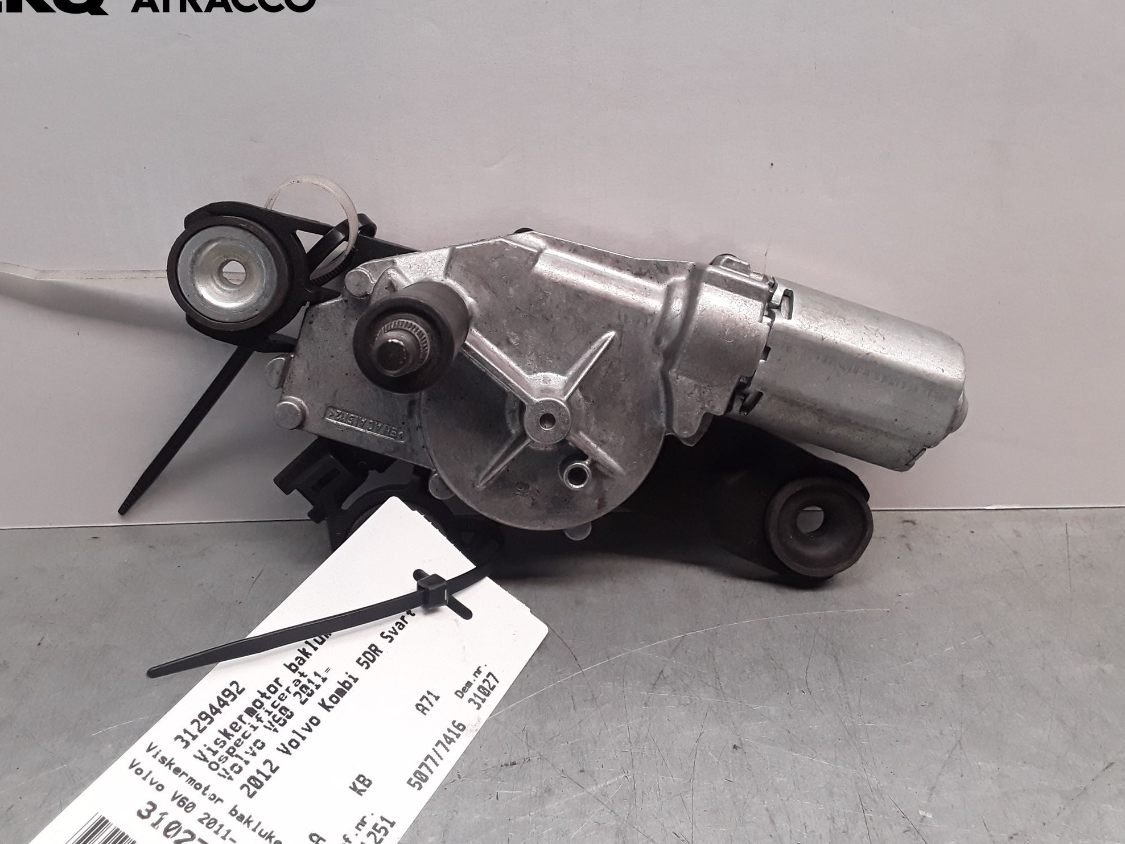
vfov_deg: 48.2
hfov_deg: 61.6
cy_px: 415
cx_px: 549
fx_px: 943
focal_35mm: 29
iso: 100
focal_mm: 2.91
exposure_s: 1/118
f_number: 1.9
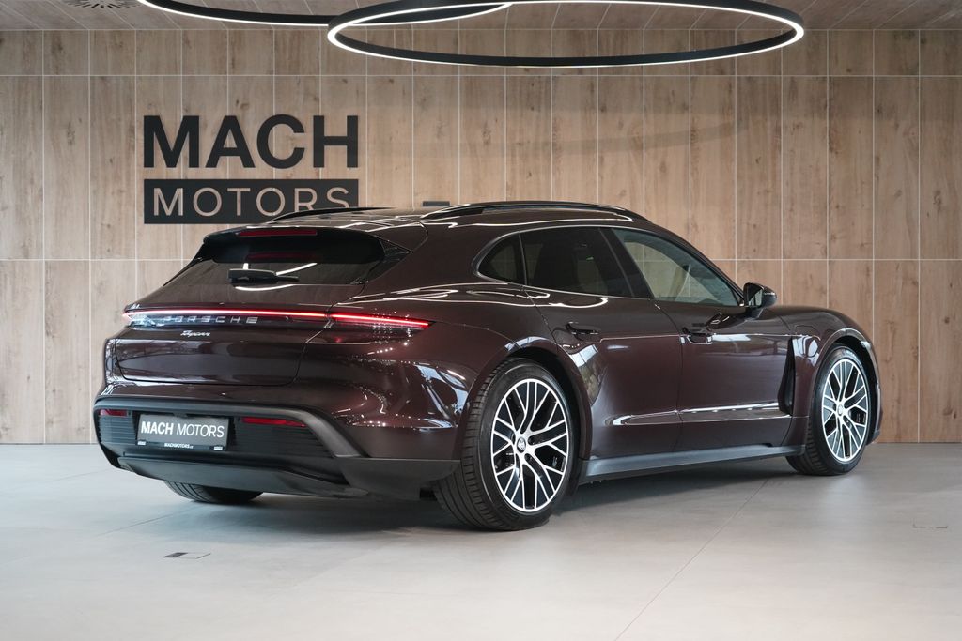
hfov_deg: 30.5
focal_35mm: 66
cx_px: 481
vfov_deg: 20.6
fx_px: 1764
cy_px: 320
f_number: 5.6
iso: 6400
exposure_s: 1/160
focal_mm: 66
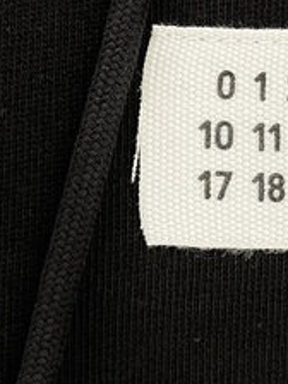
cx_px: 403
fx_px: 921
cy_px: 127
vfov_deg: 23.4
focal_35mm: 83
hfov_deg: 16.5
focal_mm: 3
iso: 32
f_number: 1.8
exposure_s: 1/120
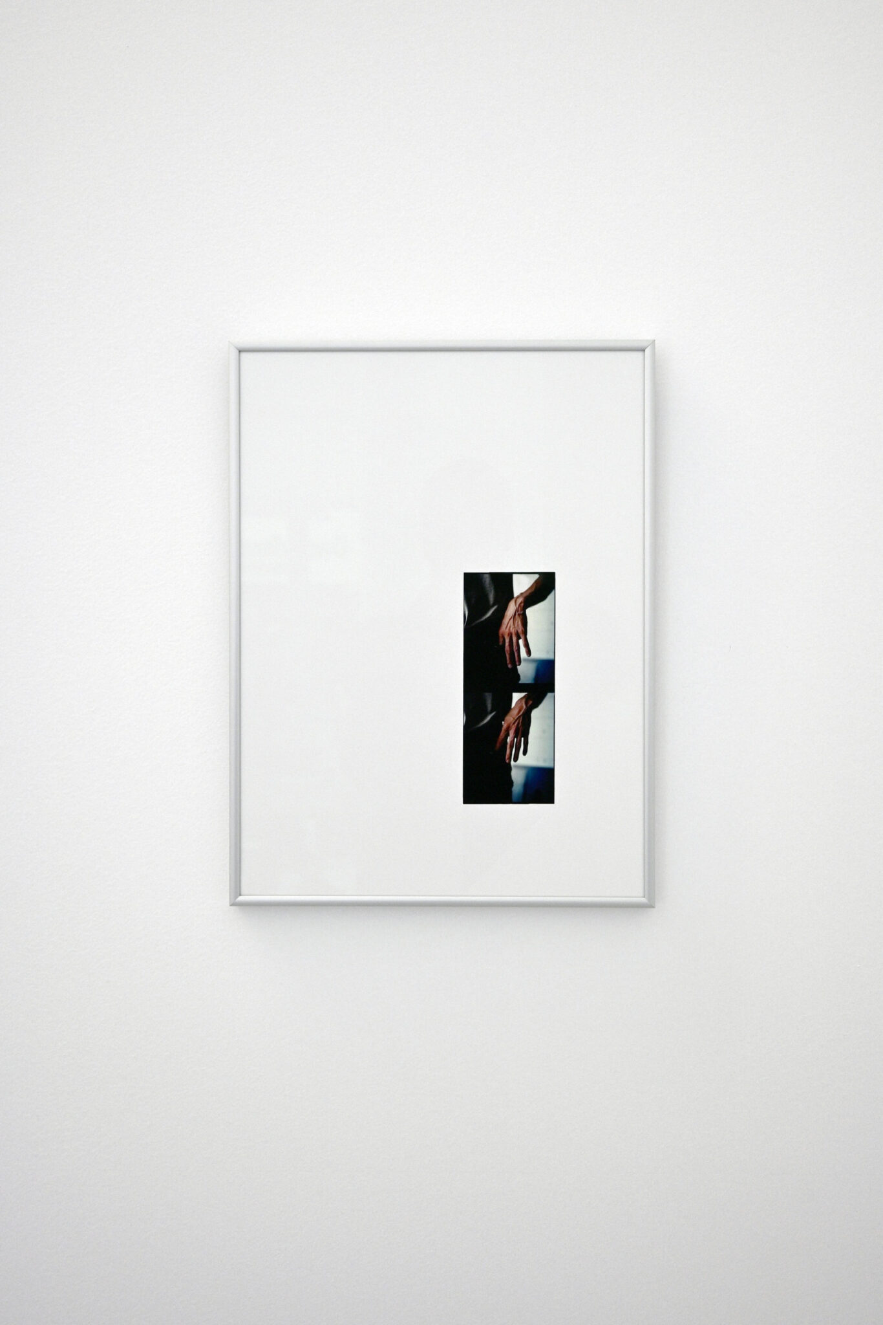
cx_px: 442
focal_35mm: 37
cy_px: 662
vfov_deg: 52.2
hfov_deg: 36.2
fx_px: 1352
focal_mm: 24.5
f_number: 4.2
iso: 400
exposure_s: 1/160
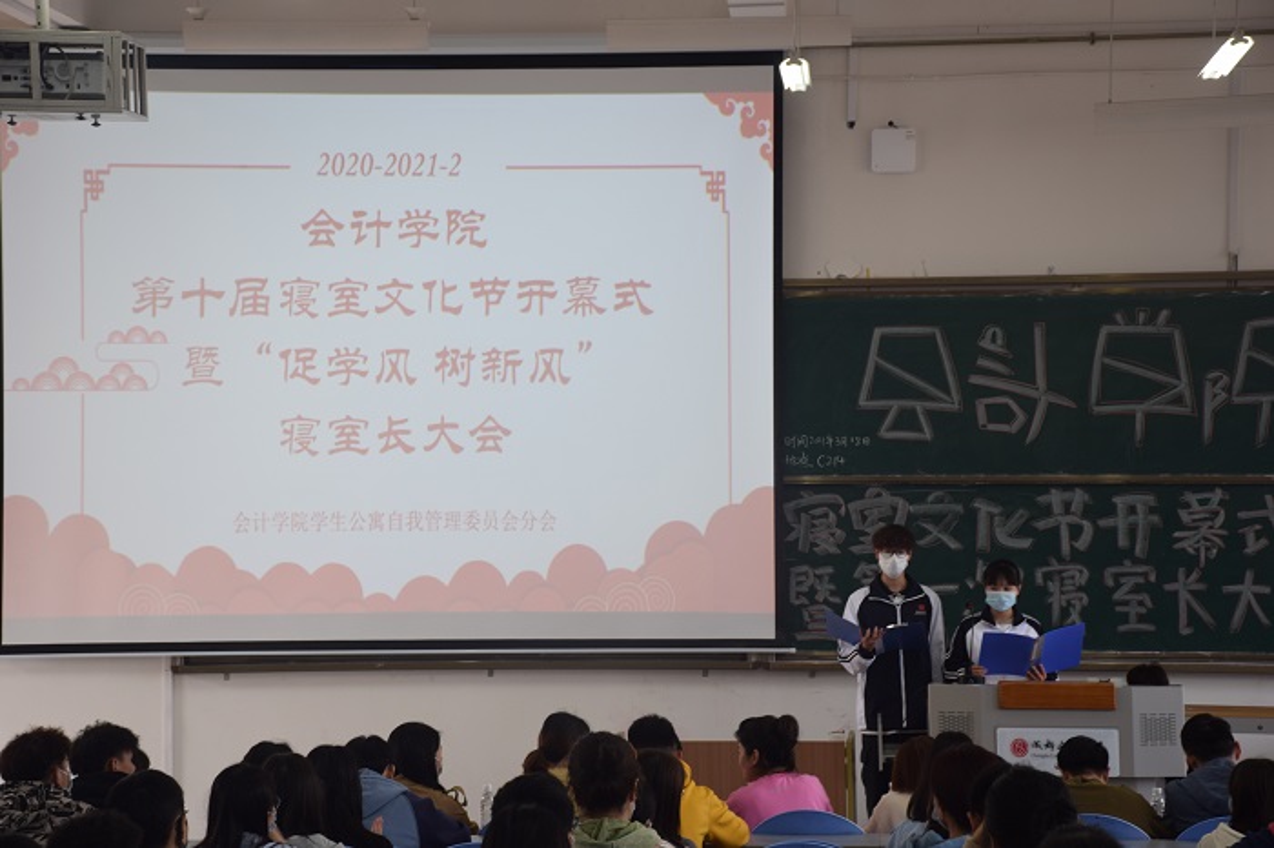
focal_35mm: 93
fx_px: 3289
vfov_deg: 14.7
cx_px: 637
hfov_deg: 21.9
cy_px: 424
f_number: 7.1
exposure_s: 1/40
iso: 400
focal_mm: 62
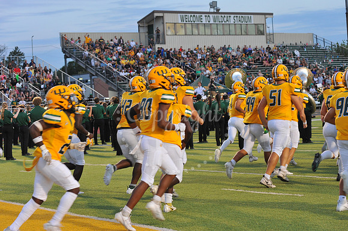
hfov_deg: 25.4
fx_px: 773
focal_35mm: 80
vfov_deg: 17.0
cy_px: 116
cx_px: 174
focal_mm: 80
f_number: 5.6
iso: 1600
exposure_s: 1/200
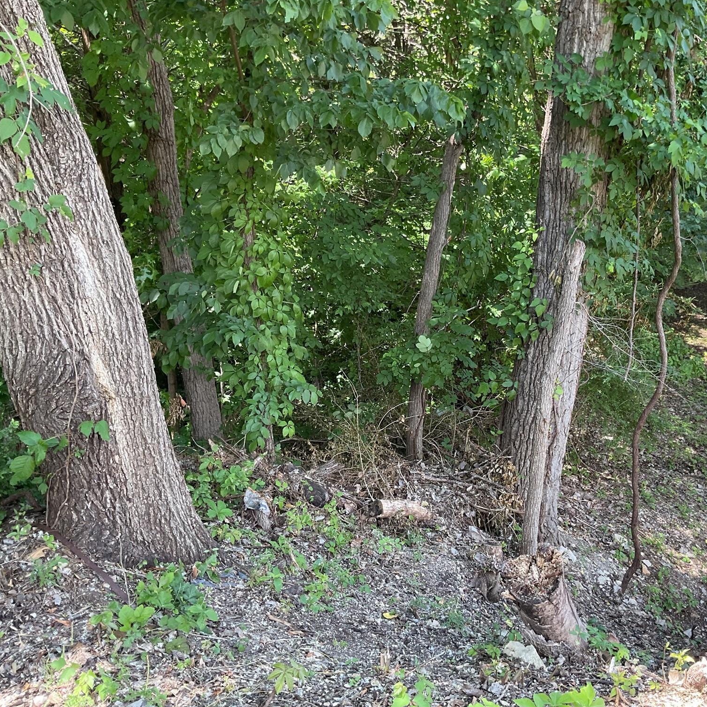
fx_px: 809
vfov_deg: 47.2
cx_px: 444
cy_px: 345
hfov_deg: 46.8
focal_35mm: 35
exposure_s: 1/120
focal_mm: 3
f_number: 1.8
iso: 32
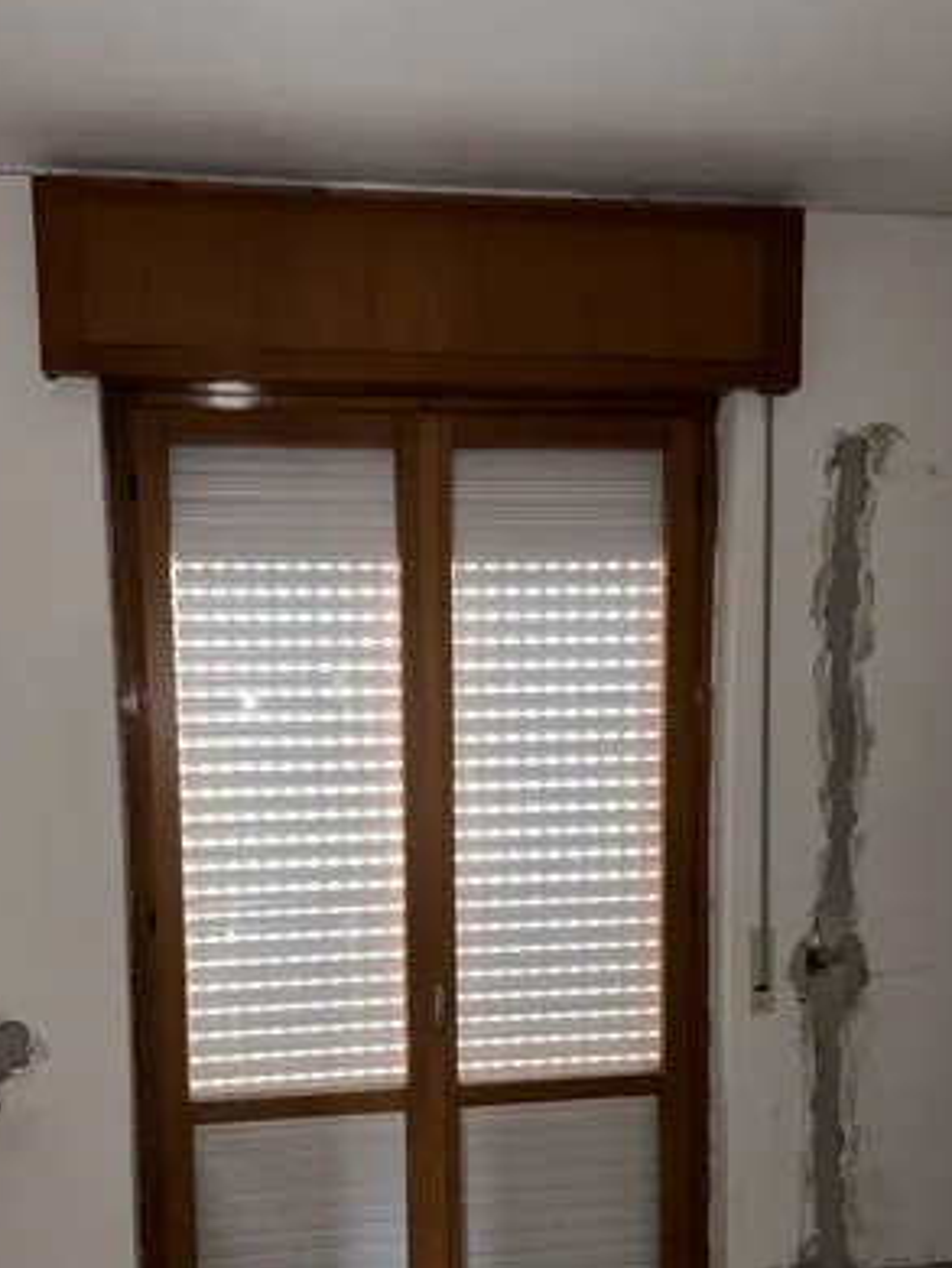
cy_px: 826
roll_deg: +0.6
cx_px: 426
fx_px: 1172
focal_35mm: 32
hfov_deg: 44.1
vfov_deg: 55.8
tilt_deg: -7.0
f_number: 1.78
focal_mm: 6.86
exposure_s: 1/5
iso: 160
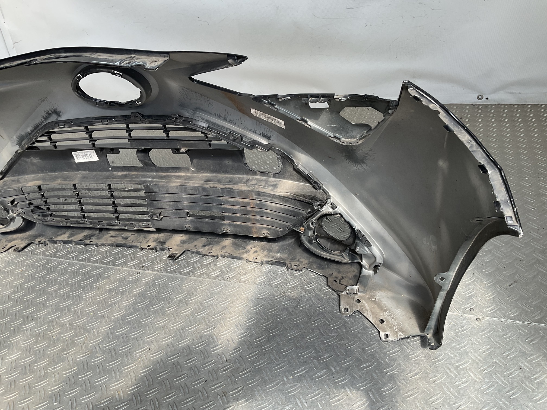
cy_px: 205
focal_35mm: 29
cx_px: 274
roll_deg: +9.3
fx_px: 458
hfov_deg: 61.7
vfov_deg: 48.2
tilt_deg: -32.0
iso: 16
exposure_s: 1/302
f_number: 1.8
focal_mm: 3
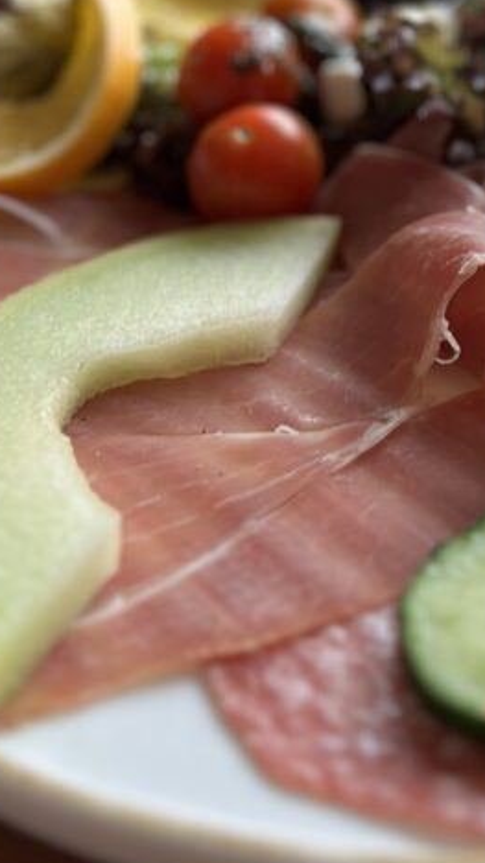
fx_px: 1533
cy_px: -6
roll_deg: +1.5
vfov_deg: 29.3
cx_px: 474
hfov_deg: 17.6
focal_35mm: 67
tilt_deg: -21.5
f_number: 1.5
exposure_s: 1/100
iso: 40
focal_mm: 5.7
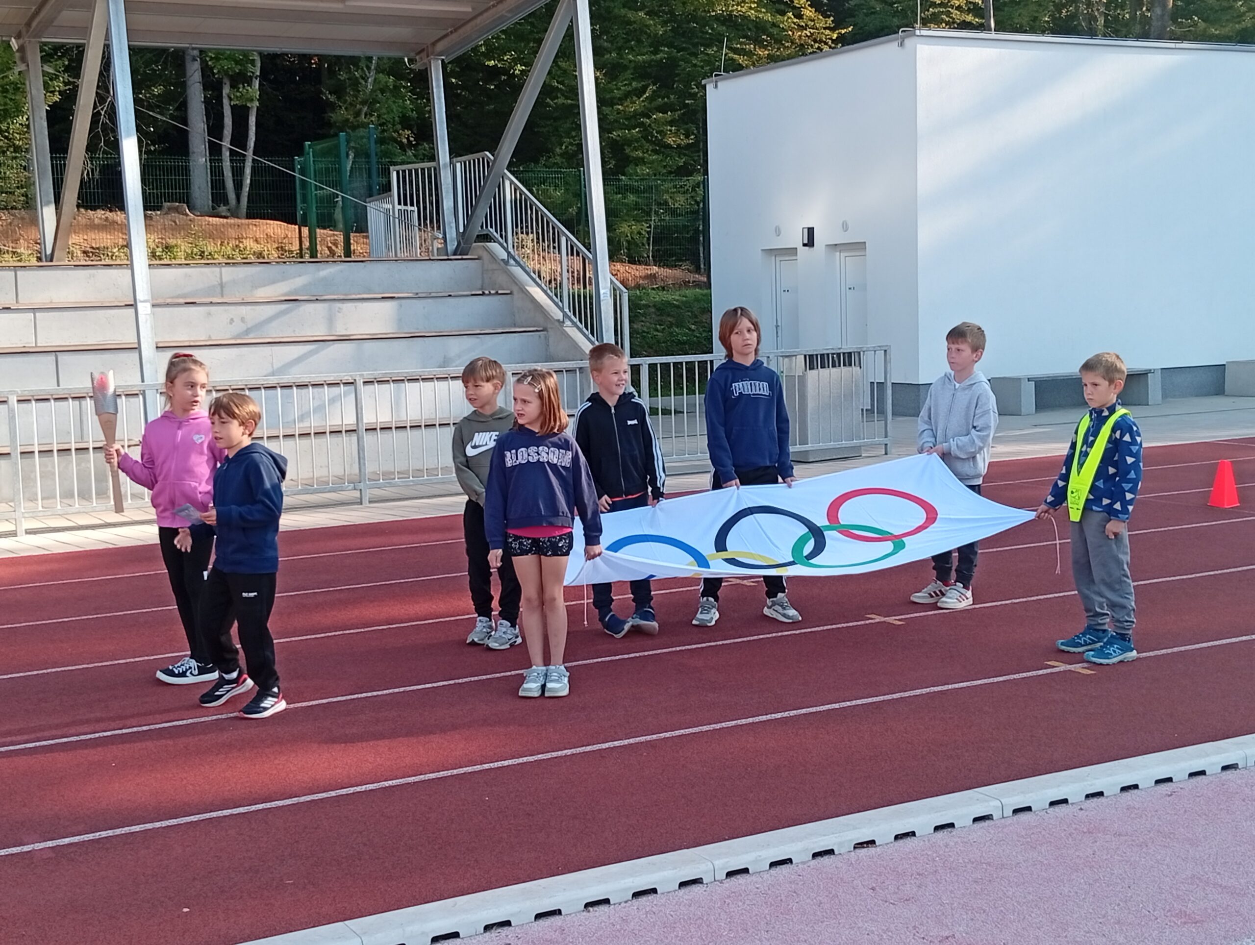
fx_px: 1743
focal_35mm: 48
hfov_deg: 39.6
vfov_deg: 30.3
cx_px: 628
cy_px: 472
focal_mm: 3.96
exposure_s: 1/123
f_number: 1.8
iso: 52
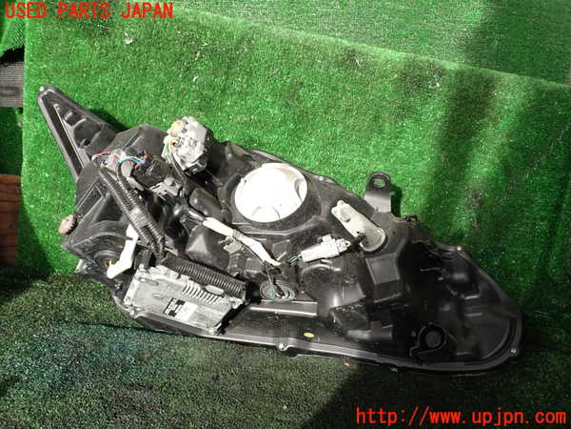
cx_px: 286
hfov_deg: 60.0
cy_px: 214
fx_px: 495
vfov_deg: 46.8
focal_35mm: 30
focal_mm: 5.4
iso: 100
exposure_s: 1/200
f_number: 3.2
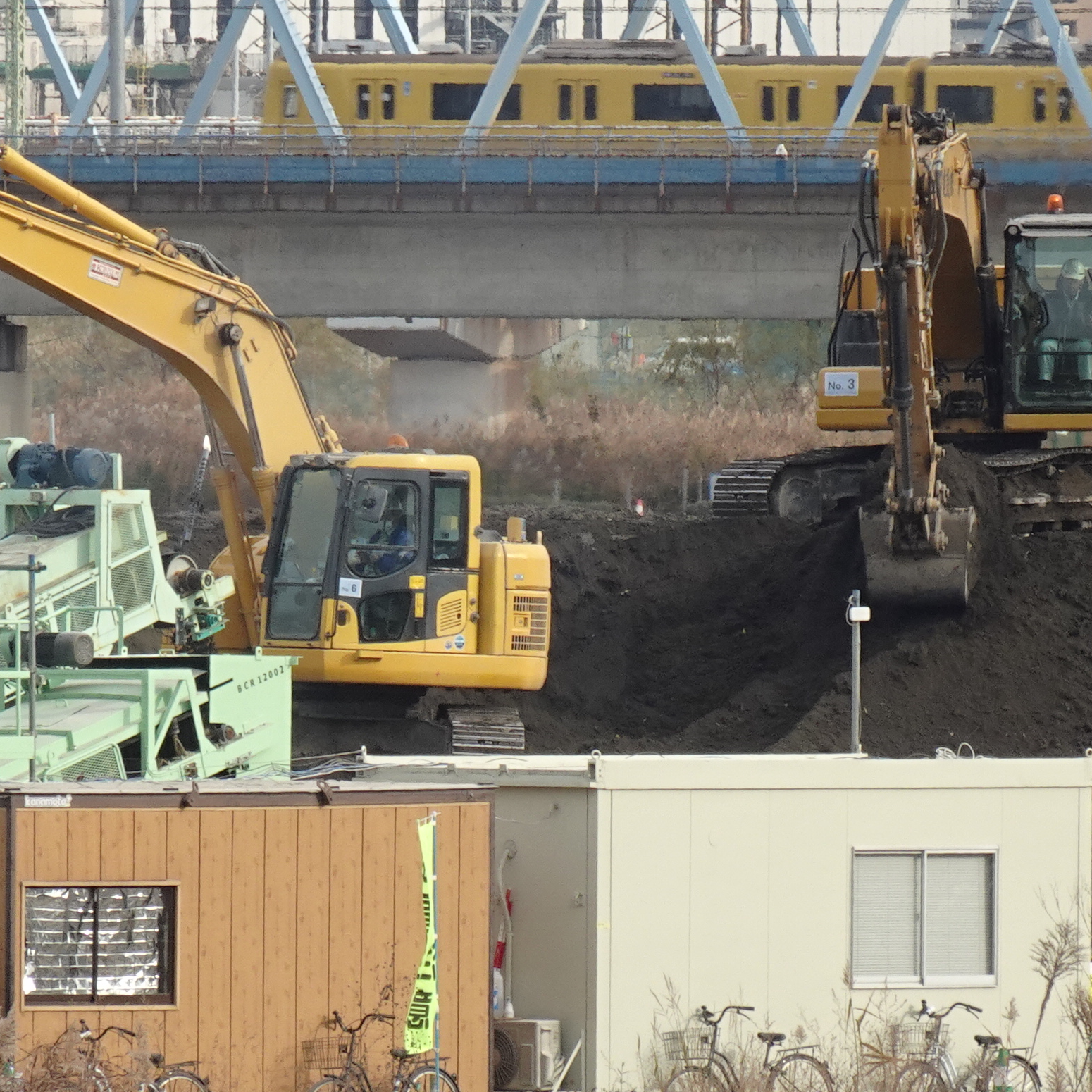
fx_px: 29694
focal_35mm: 832
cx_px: 706
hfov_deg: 2.1
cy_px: 342
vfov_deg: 2.1
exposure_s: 1/200
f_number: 6.3
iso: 100
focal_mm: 65.14
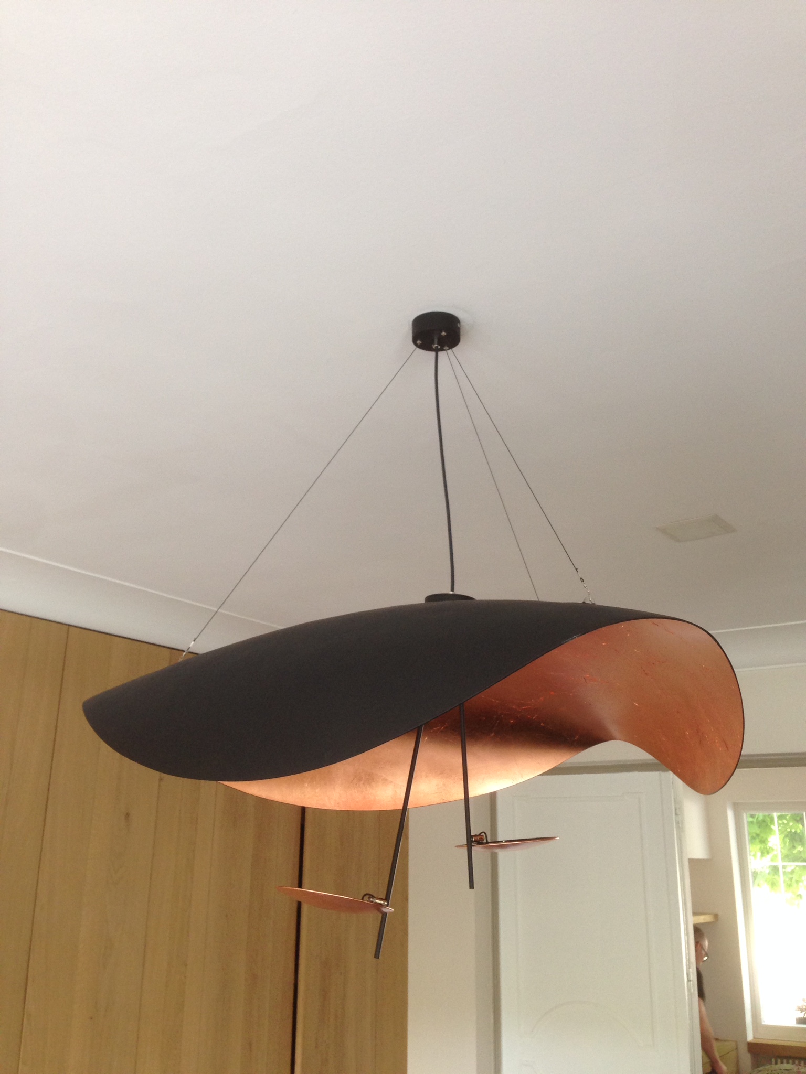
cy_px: 537
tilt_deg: +20.2
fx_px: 1024
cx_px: 403
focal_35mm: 33
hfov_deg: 42.9
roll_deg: +0.0
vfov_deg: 55.4
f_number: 2.4
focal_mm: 4.12
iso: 100
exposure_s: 1/20
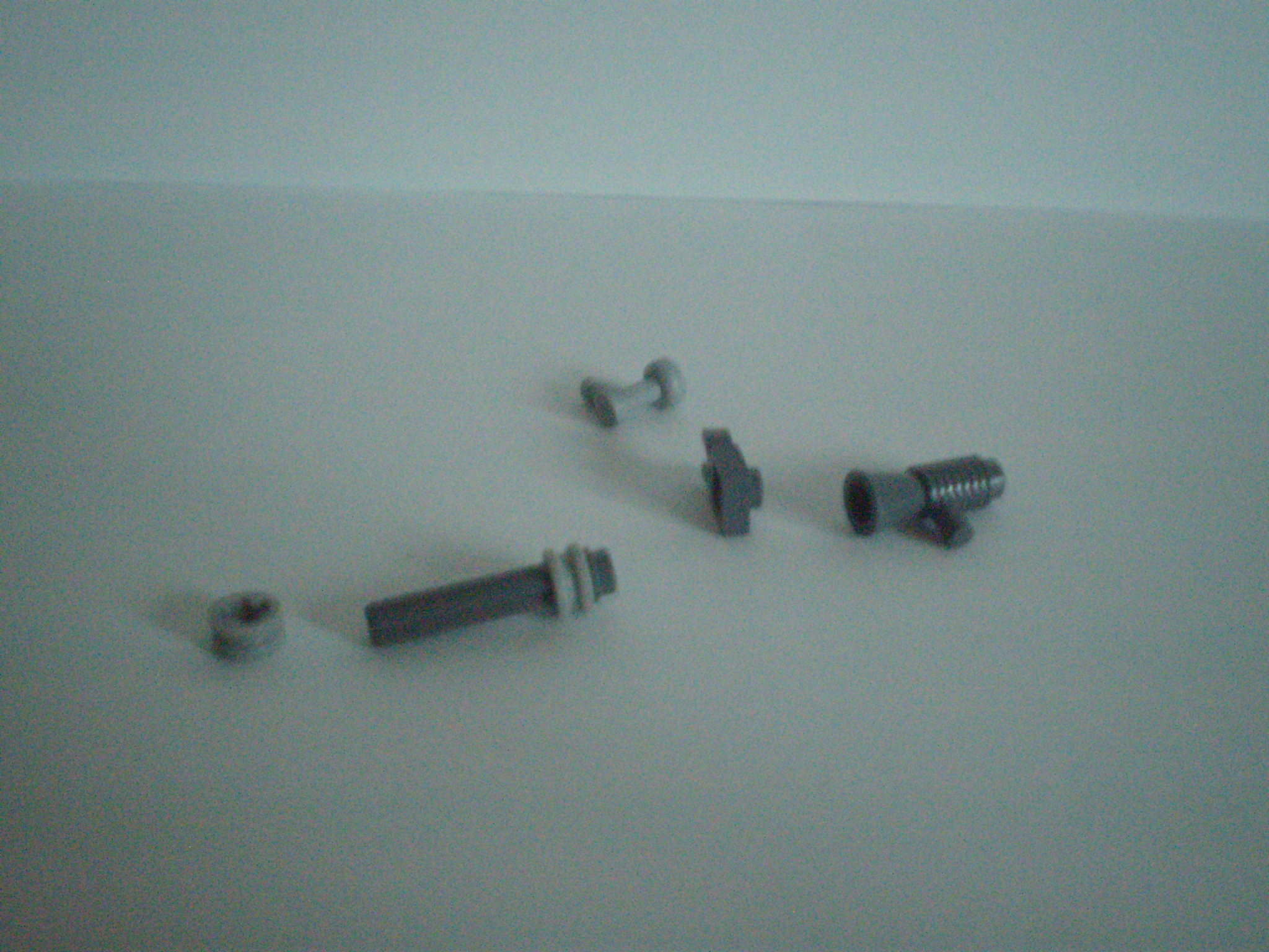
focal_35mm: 42
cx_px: 634
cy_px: 476
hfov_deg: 44.8
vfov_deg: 34.3
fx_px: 1540
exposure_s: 1/8
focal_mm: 7.4
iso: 1000
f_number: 3.5
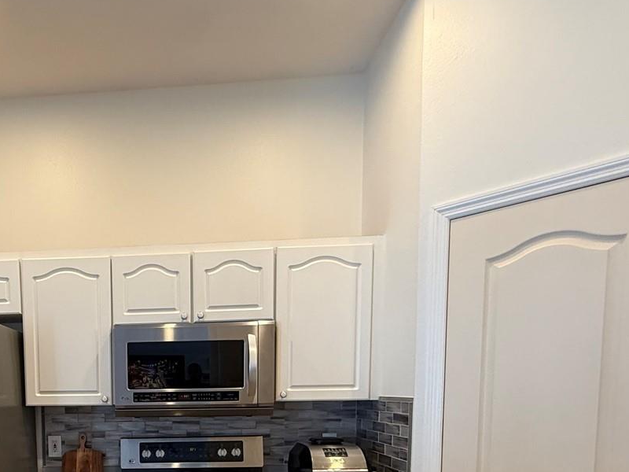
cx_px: 135
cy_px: 436
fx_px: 509
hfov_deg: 59.0
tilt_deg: -4.6
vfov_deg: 44.6
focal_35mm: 28
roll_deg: +0.9
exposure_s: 1/60
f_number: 2.2
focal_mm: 2.22
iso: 200
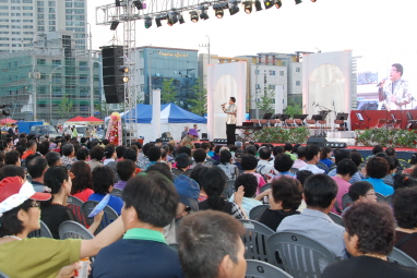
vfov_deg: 24.6
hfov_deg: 36.2
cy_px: 126
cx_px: 198
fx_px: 637
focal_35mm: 55
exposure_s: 1/200
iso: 800
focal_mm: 28
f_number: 6.3
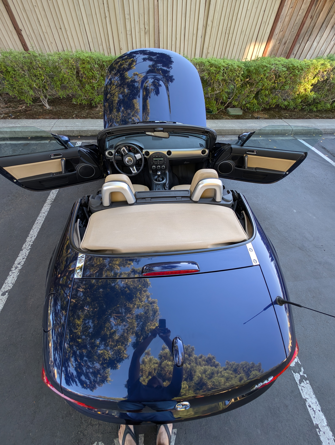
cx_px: 168
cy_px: 222
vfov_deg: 110.5
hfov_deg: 94.6
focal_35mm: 12
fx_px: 154
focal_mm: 2.23
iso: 50
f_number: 1.95
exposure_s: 1/71.5
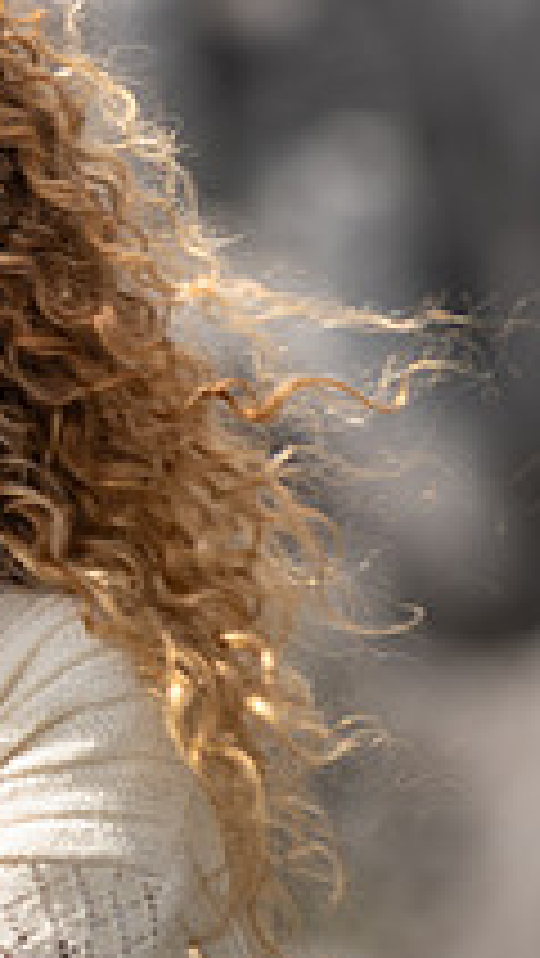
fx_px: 12662
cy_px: 274
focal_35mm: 498
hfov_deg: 2.4
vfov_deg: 4.3
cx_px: -562
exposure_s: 1/1250
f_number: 4
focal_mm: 175
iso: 100
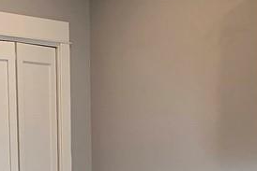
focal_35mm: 79
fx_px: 564
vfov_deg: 16.8
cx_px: 115
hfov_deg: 25.6
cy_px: 187
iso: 160
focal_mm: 2.2
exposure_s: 1/120
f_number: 1.9
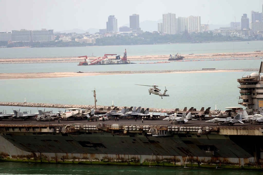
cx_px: 132
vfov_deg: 3.4
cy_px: 88
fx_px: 2921
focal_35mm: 400
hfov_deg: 5.2
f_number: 8
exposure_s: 1/1600
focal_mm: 400
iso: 500
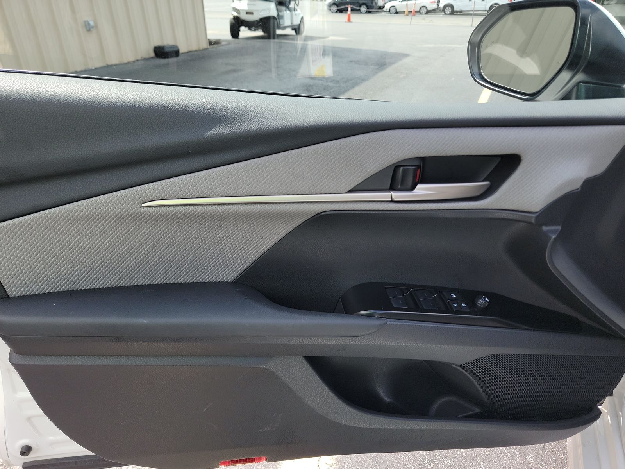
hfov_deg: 71.6
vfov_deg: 56.8
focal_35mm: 24
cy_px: 234
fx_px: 433
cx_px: 312
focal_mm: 6.7
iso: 50
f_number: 1.8
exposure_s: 1/254
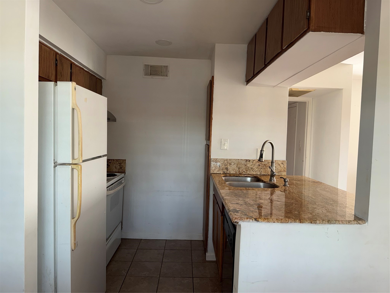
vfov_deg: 56.8
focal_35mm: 24
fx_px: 270
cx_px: 195
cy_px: 146
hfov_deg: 71.6
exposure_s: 1/51
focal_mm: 6.76
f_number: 1.78
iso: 100
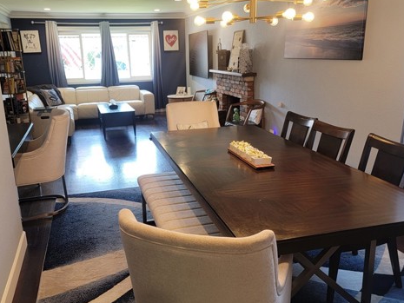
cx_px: 190
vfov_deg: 43.0
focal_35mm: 33
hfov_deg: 55.3
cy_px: 147
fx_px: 385
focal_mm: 6.7
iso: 200
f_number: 1.8
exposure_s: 1/120
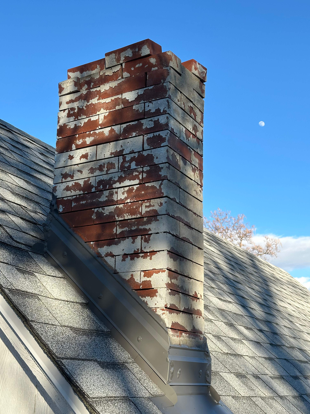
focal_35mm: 48
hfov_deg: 30.3
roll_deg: -0.1
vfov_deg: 39.7
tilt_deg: +15.9
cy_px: 207
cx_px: 155
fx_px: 573
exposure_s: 1/1848
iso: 64
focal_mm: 6.86
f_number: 1.78
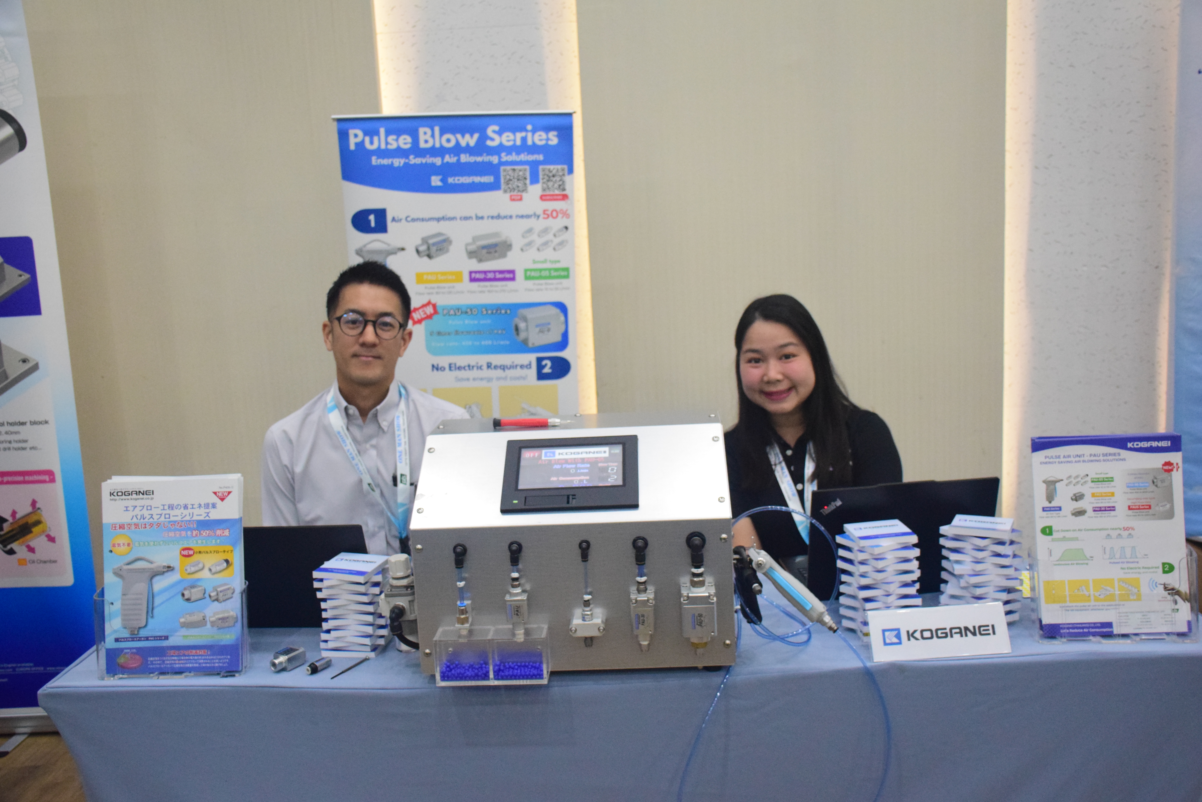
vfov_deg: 38.4
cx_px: 601
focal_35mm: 34
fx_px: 1152
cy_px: 401
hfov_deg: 55.1
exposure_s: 1/200
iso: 4000
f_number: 5
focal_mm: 23
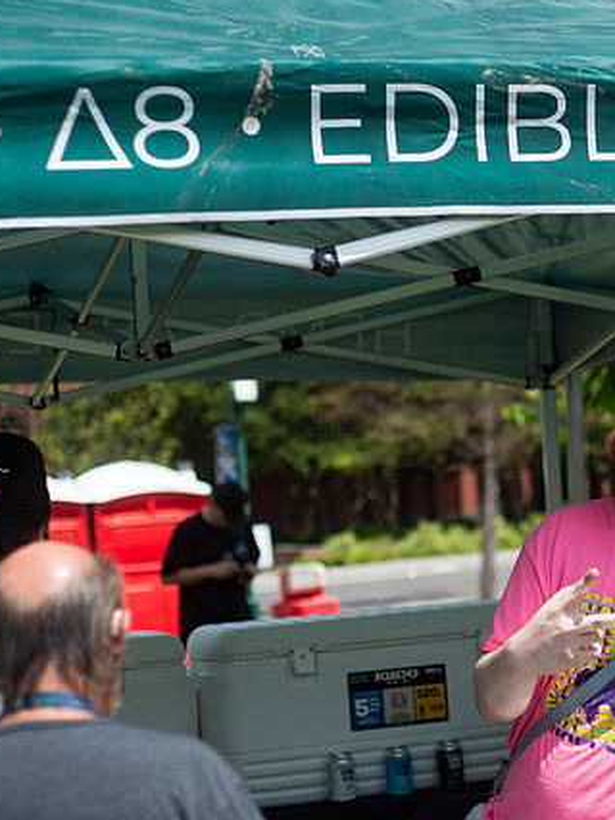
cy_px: 380
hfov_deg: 16.3
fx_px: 2133
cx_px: 494
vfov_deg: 21.8
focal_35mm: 90
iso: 200
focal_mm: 50
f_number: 2.8
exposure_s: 1/6400
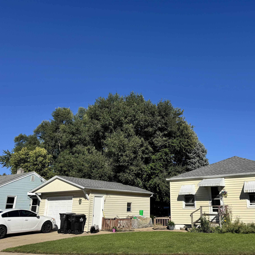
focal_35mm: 29
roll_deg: +0.1
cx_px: 157
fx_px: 242
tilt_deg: +18.2
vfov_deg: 55.6
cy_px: 131
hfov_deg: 55.1
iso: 80
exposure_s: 1/5814
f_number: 1.78
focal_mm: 6.76
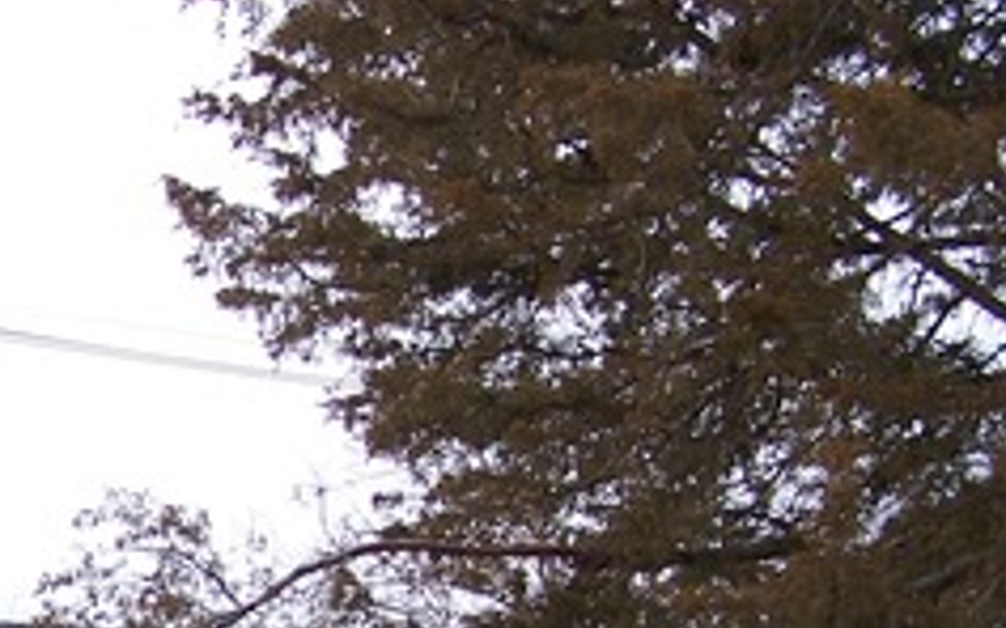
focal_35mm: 109
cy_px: 844
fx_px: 2988
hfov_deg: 18.6
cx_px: -25
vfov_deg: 11.6
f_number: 2.8
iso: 80
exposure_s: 1/160
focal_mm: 6.3
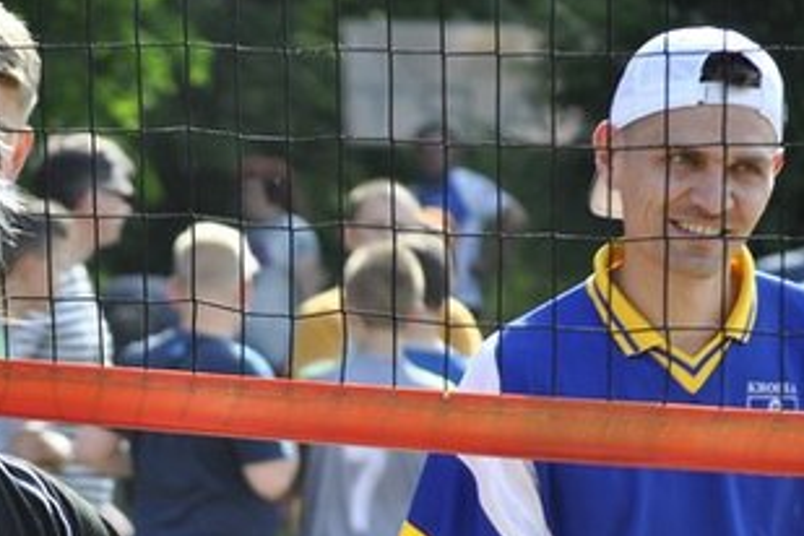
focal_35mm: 427
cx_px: 161
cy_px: 463
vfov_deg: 3.2
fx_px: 9537
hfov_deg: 4.8
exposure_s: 1/500
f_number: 5
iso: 400
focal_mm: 135
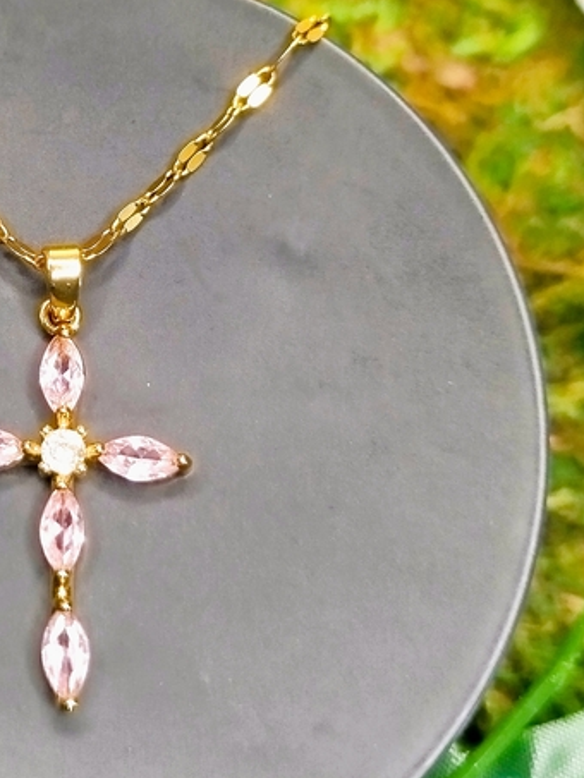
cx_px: 101
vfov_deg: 35.8
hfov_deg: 26.9
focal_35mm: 53
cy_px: 258
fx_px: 1192
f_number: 1.7
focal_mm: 5.31
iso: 320
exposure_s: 1/33
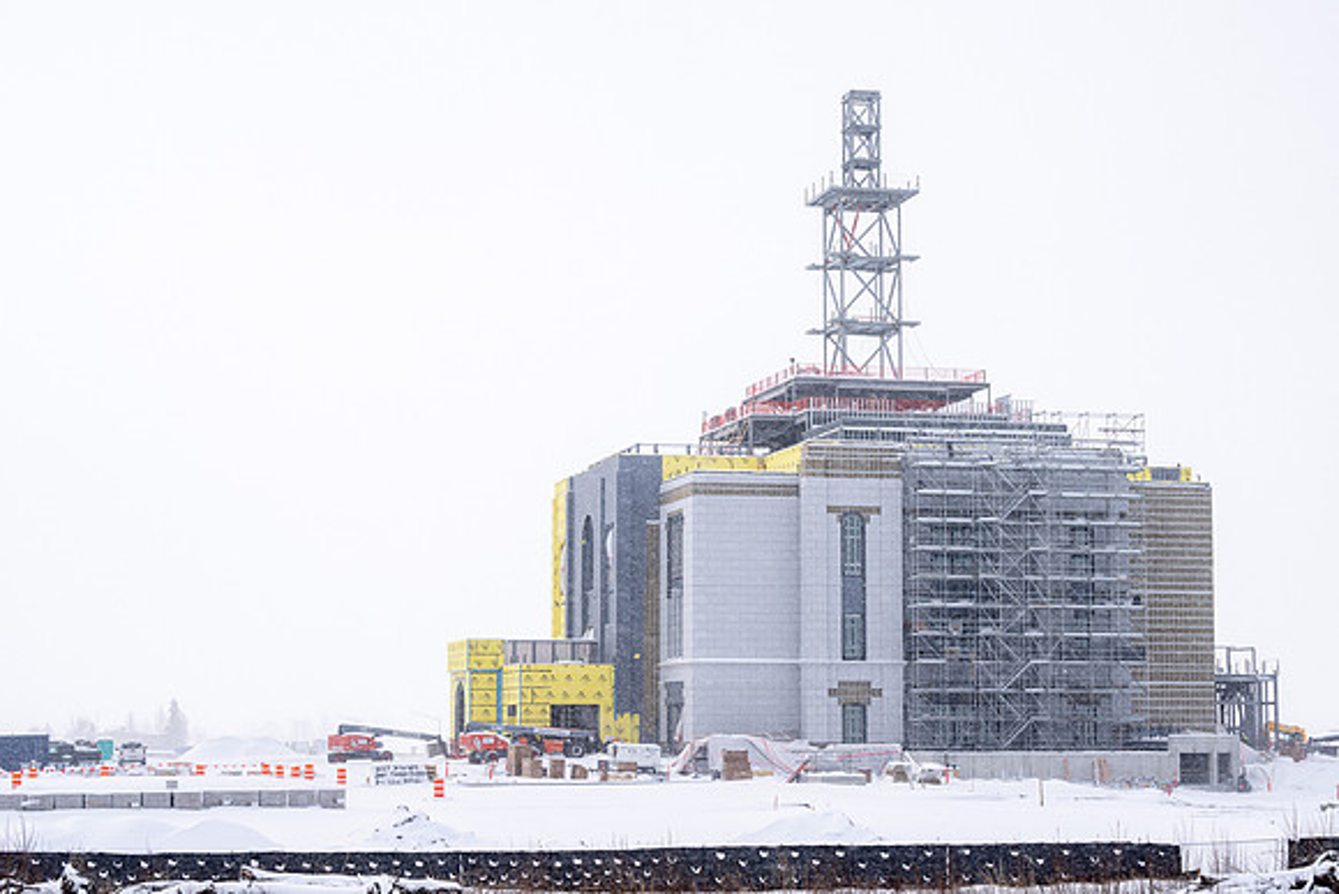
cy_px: 447
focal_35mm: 71
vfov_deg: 19.1
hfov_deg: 28.4
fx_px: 2648
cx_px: 670
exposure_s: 1/250
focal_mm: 70
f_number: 10
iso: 100
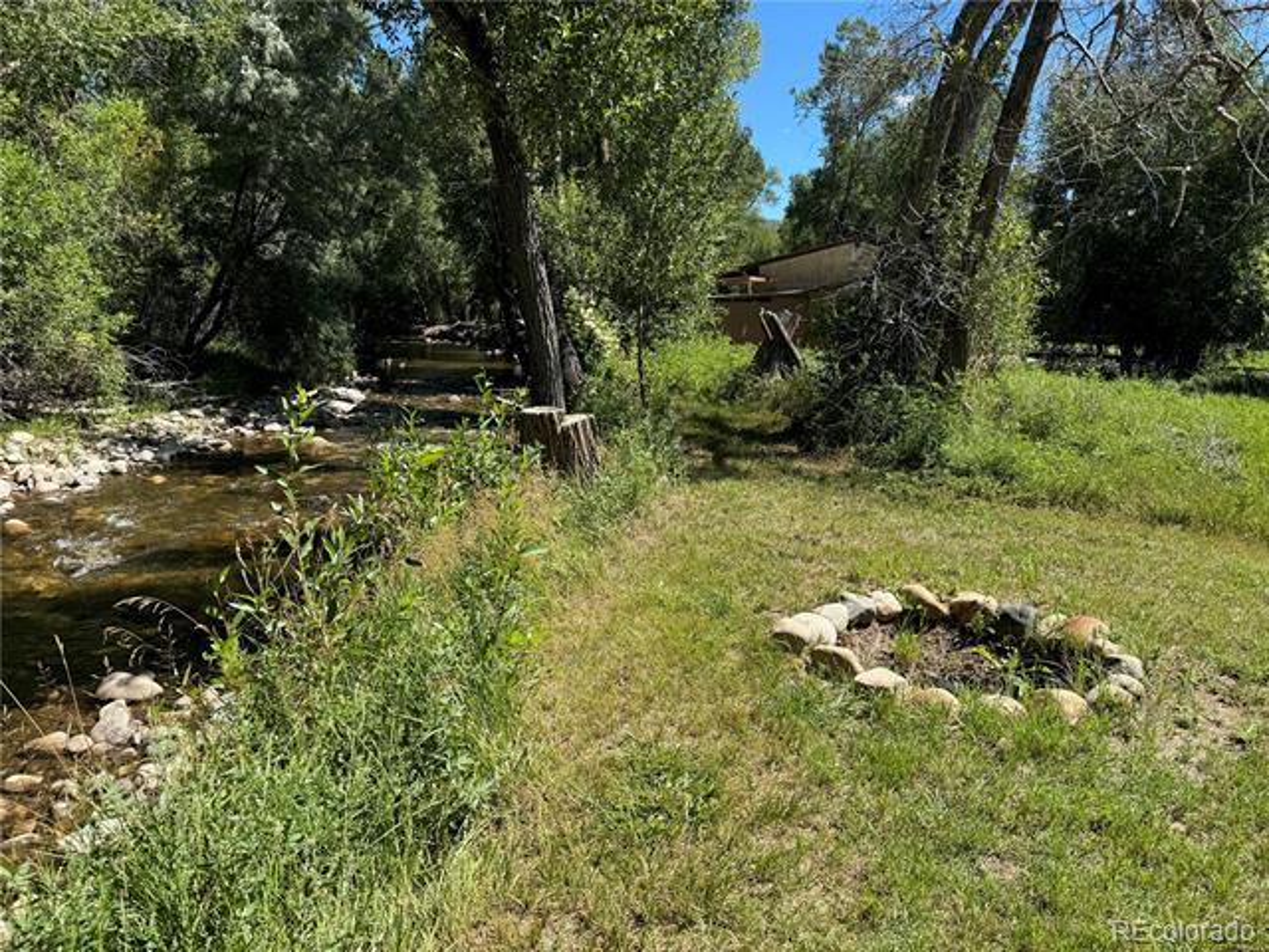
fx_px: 880
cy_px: 476
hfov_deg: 71.6
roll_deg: -1.4
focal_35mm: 24
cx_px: 634
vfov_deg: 56.8
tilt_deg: -12.5
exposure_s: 1/2174
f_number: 1.78
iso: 80
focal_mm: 6.76
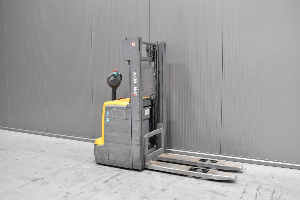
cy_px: 102
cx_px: 154
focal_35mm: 36
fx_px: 296
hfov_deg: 53.8
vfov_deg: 37.3
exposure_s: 1/30
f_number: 5
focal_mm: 23
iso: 1600
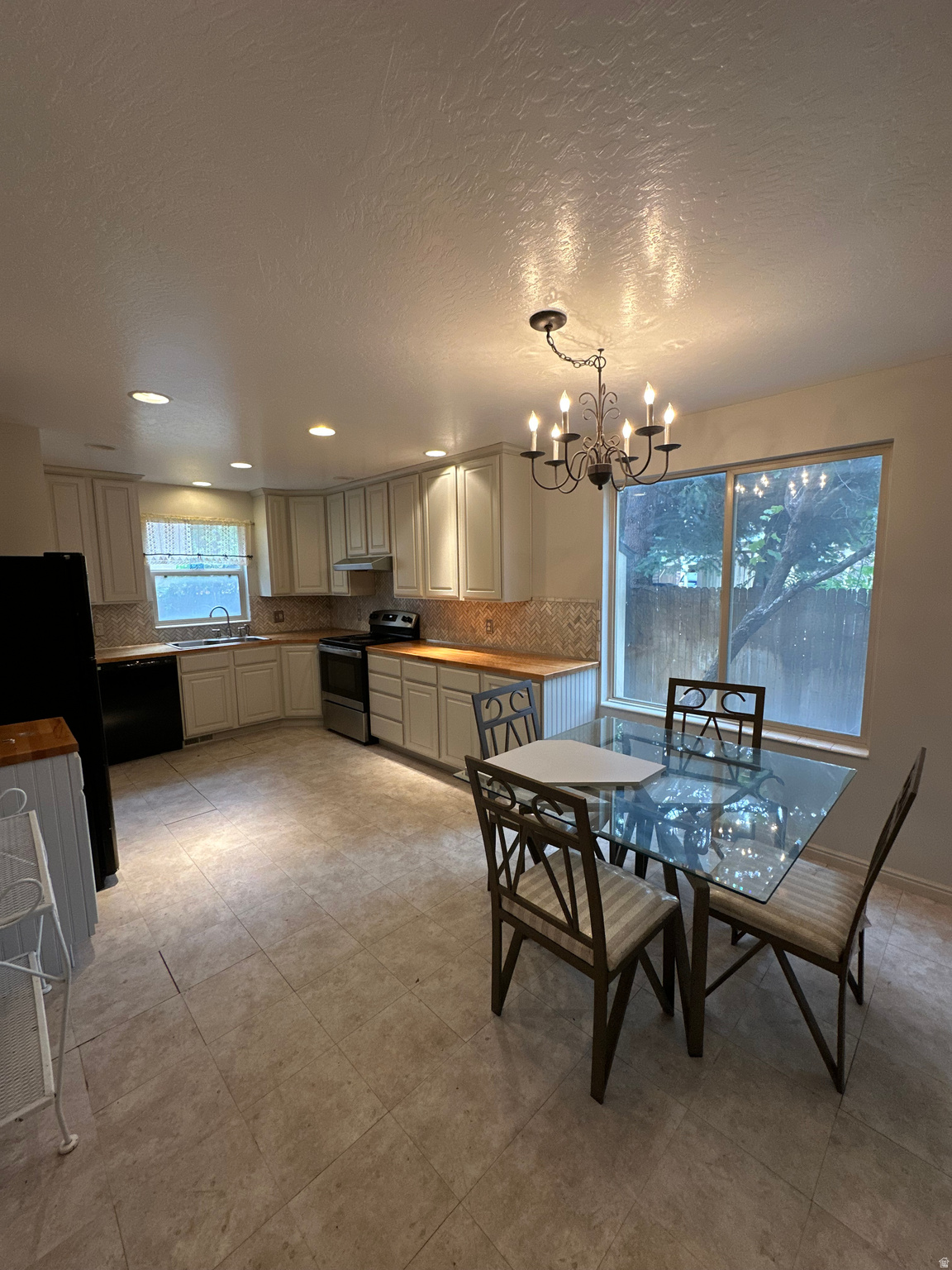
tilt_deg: -7.1
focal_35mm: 14
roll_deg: -0.2
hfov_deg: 85.7
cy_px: 635
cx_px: 476
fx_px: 513
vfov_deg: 102.1
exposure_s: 1/120
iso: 250
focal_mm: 2.22
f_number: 2.2
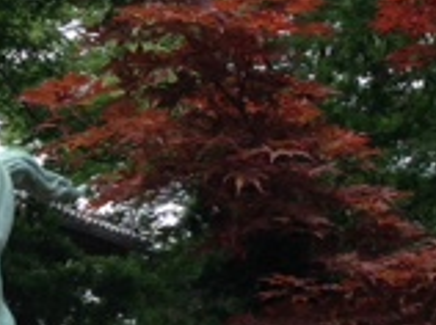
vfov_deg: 11.0
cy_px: 253
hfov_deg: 14.1
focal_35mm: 134
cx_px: -152
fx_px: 1685
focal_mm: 4.12
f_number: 2.4
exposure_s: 1/616
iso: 50
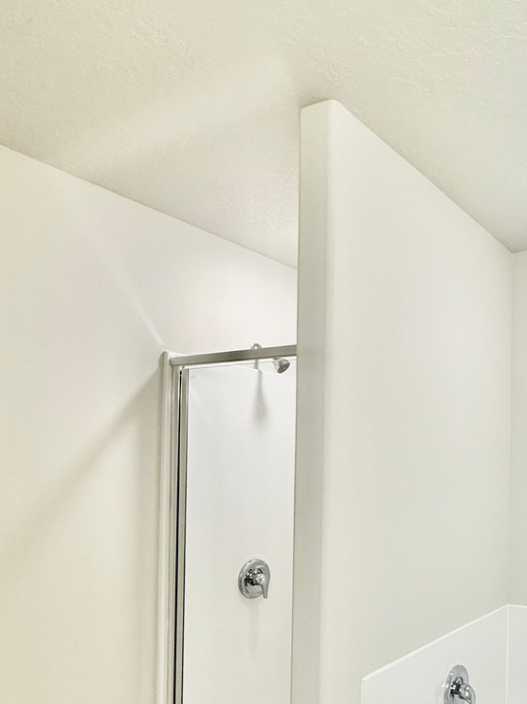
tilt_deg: +0.4
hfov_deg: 44.0
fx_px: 589
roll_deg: -1.3
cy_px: 471
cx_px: 474
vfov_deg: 60.2
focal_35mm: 29
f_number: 2.2
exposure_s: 1/120
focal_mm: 2.22
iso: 80
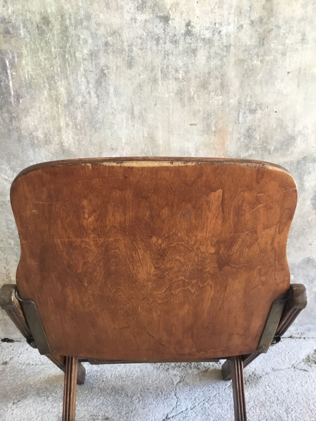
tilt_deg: -20.7
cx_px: 158
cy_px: 210
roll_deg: +2.6
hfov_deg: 45.4
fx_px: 377
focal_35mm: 31
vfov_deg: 58.4
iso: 50
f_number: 2.4
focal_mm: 3.3
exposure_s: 1/33
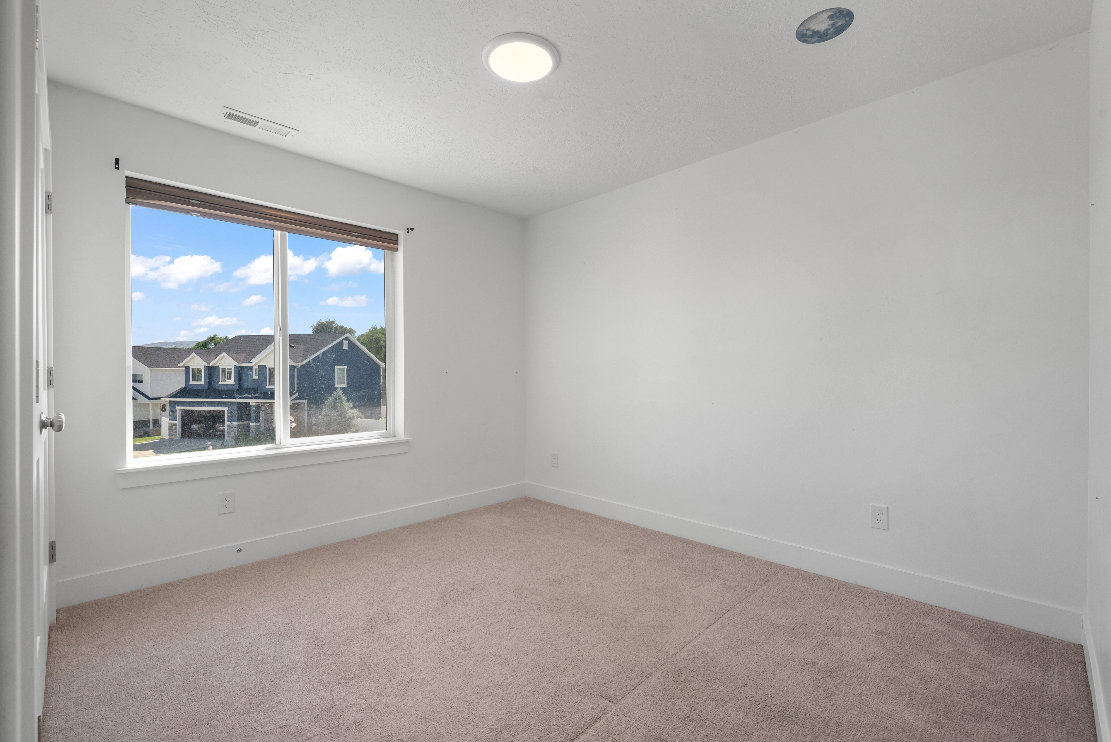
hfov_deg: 96.7
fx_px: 494
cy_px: 371
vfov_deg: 73.8
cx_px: 556
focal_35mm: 16
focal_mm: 16
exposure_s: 1/6
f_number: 8
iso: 500
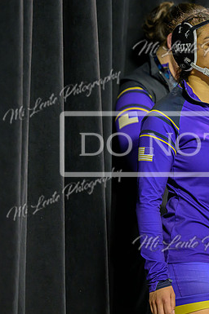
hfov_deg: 5.6
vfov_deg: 8.4
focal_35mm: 244
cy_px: 130
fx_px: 2128
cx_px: 213
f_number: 2.8
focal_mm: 135
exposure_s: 1/400
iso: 3200
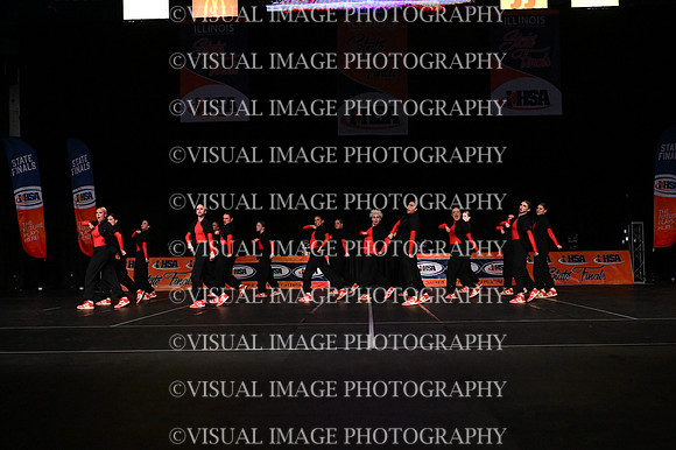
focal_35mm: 50
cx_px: 338
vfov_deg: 27.0
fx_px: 938
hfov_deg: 39.6
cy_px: 225
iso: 8000
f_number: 4
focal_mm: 33.5
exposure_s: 1/1000
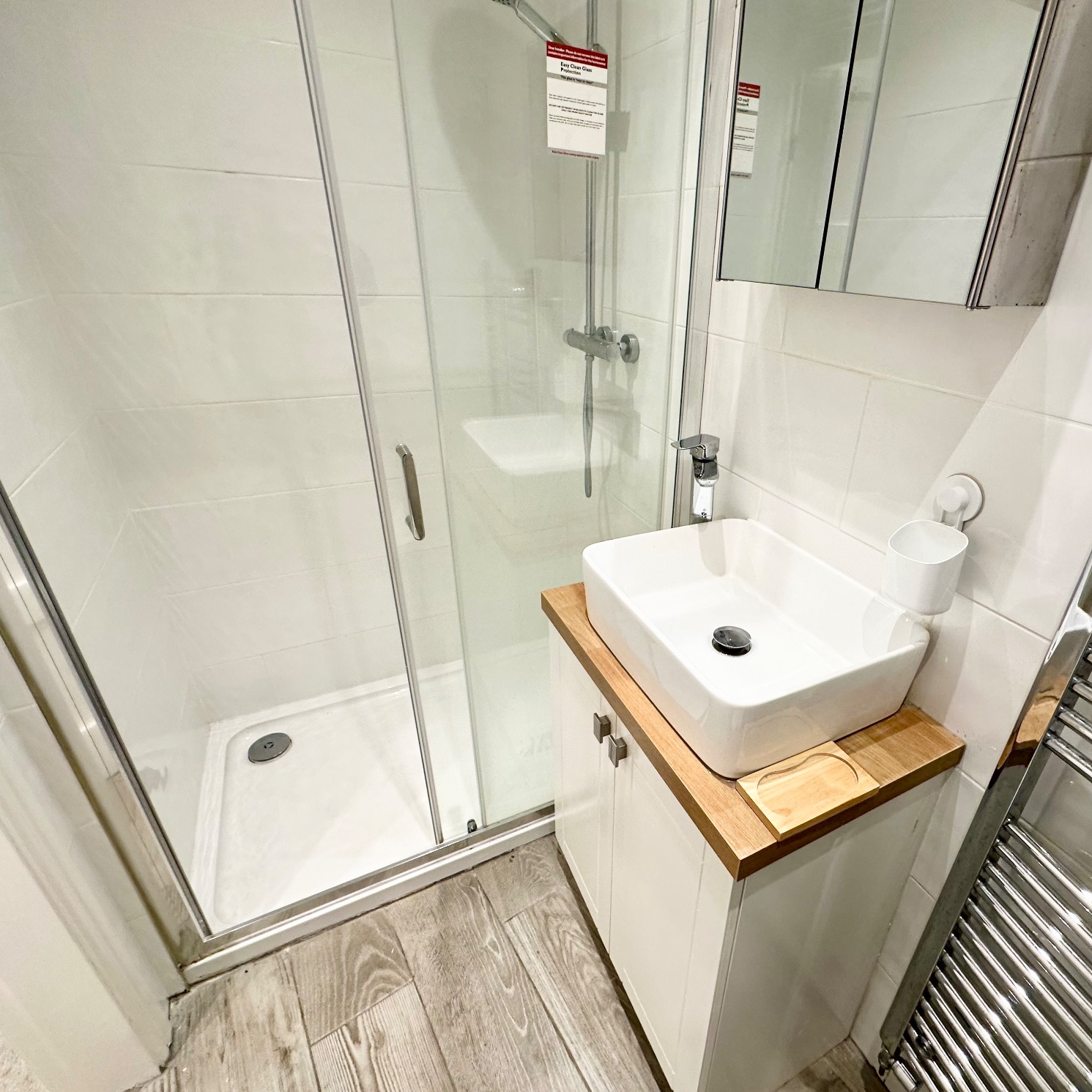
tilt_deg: -26.6
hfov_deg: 83.1
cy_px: 552
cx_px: 645
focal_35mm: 17
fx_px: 607
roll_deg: -2.7
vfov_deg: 84.0
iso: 160
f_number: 2.2
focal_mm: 2.22
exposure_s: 1/100
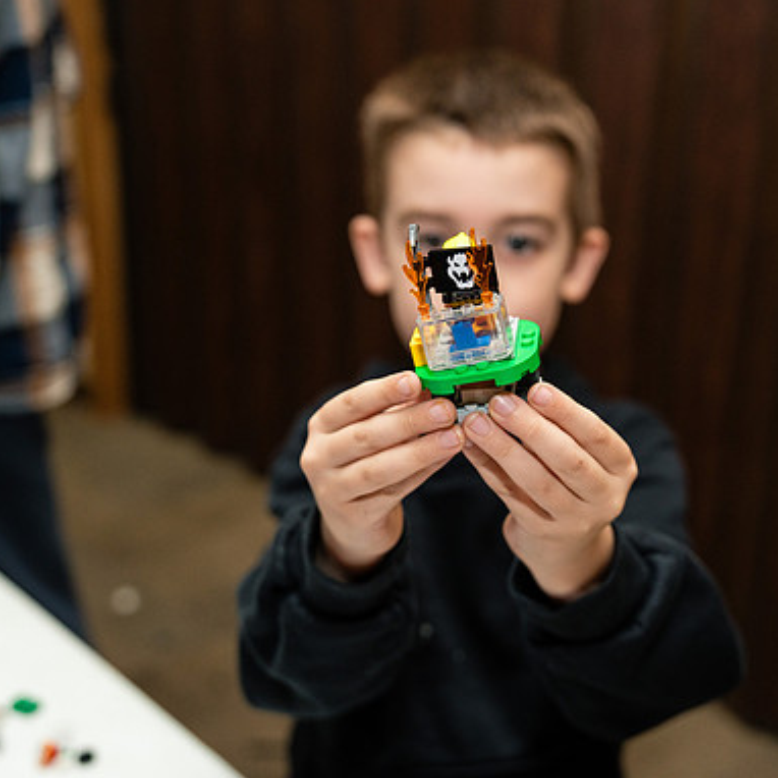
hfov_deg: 34.6
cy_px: 390
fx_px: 1246
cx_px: 450
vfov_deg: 34.7
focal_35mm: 49
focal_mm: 38
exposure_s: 1/250
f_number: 3.2
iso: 800
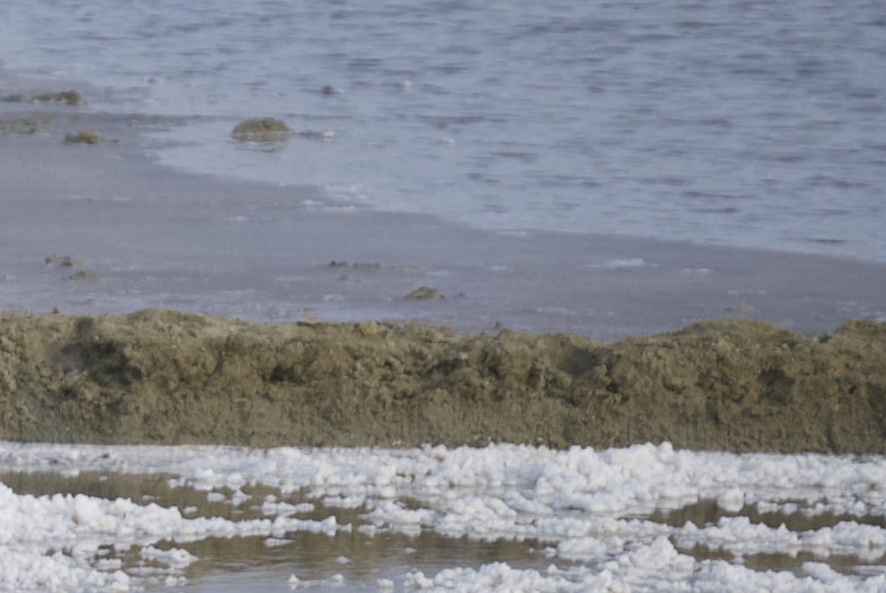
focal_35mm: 787
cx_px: -545
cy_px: 459
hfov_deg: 2.6
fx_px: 19391
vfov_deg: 1.8
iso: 200
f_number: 4.8
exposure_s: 1/200
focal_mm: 120
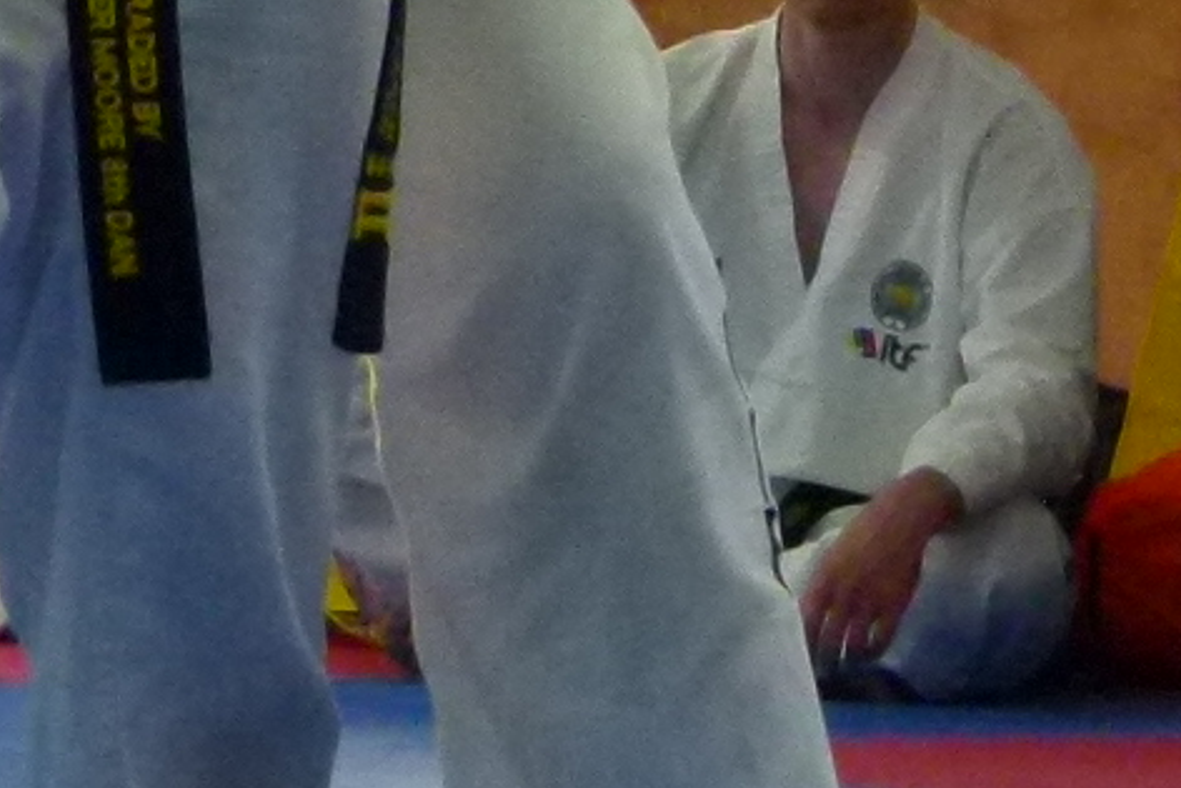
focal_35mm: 378
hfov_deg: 5.4
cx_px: 1066
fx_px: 12404
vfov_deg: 3.6
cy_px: -668
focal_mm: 12.1
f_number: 3.3
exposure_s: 1/40
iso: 400
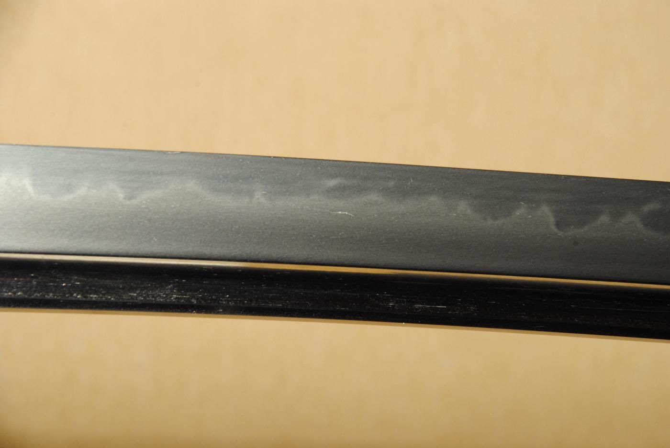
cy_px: 224
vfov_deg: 6.8
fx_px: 3773
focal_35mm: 202
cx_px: 335
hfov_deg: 10.1
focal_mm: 135
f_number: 11
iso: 400
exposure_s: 1/2
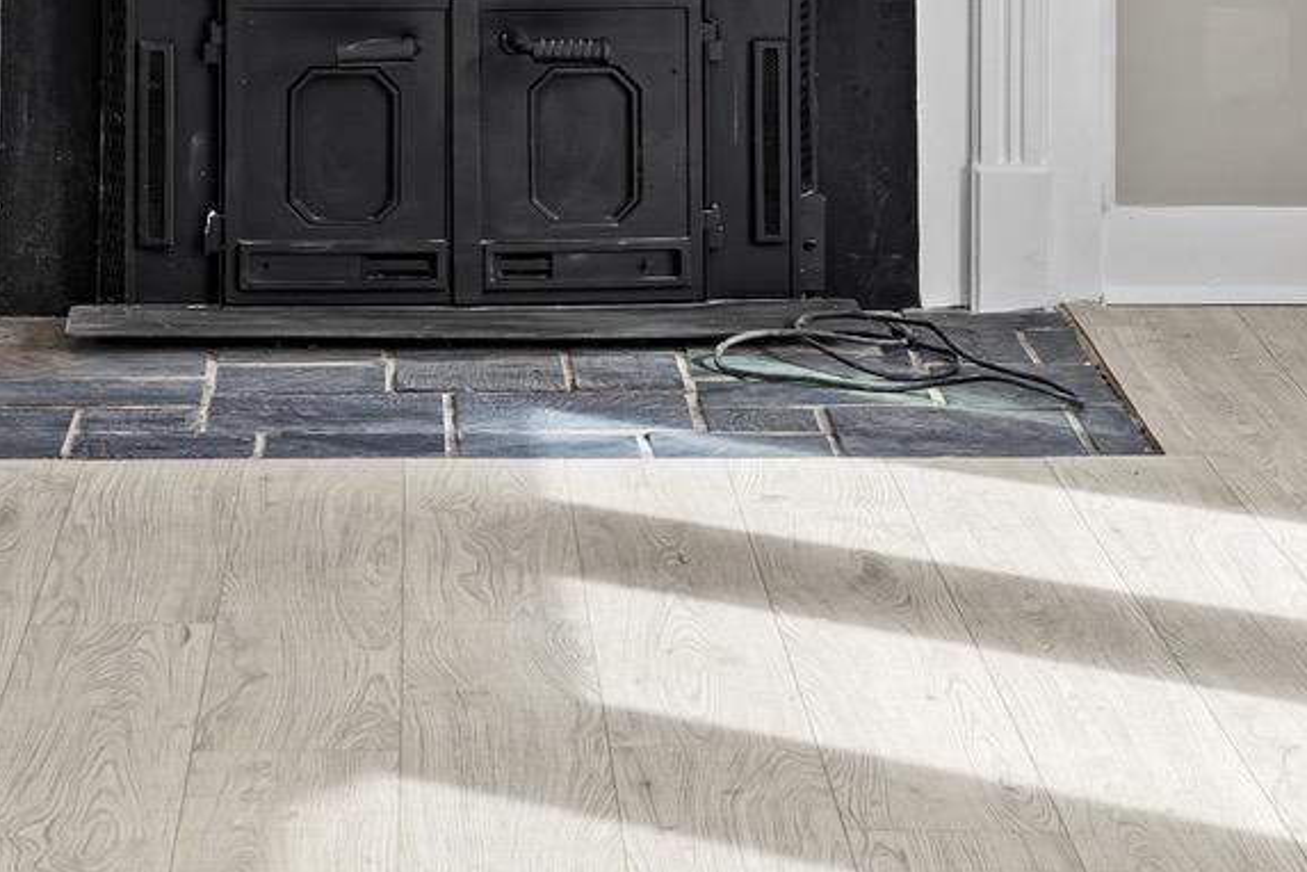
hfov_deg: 16.4
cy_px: -360
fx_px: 4538
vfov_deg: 10.6
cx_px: 472
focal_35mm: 125
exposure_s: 1/8
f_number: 8
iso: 320
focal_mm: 35
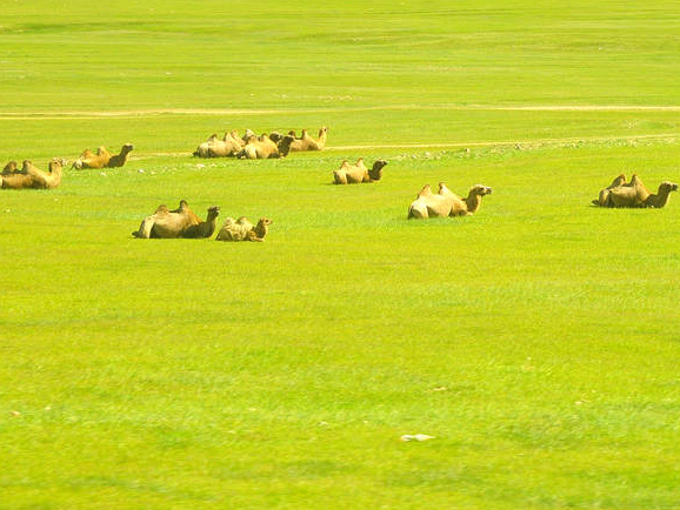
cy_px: 134
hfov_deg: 9.1
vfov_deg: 6.9
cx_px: 589
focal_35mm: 217
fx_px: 4262
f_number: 11
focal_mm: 85
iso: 400
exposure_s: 1/200
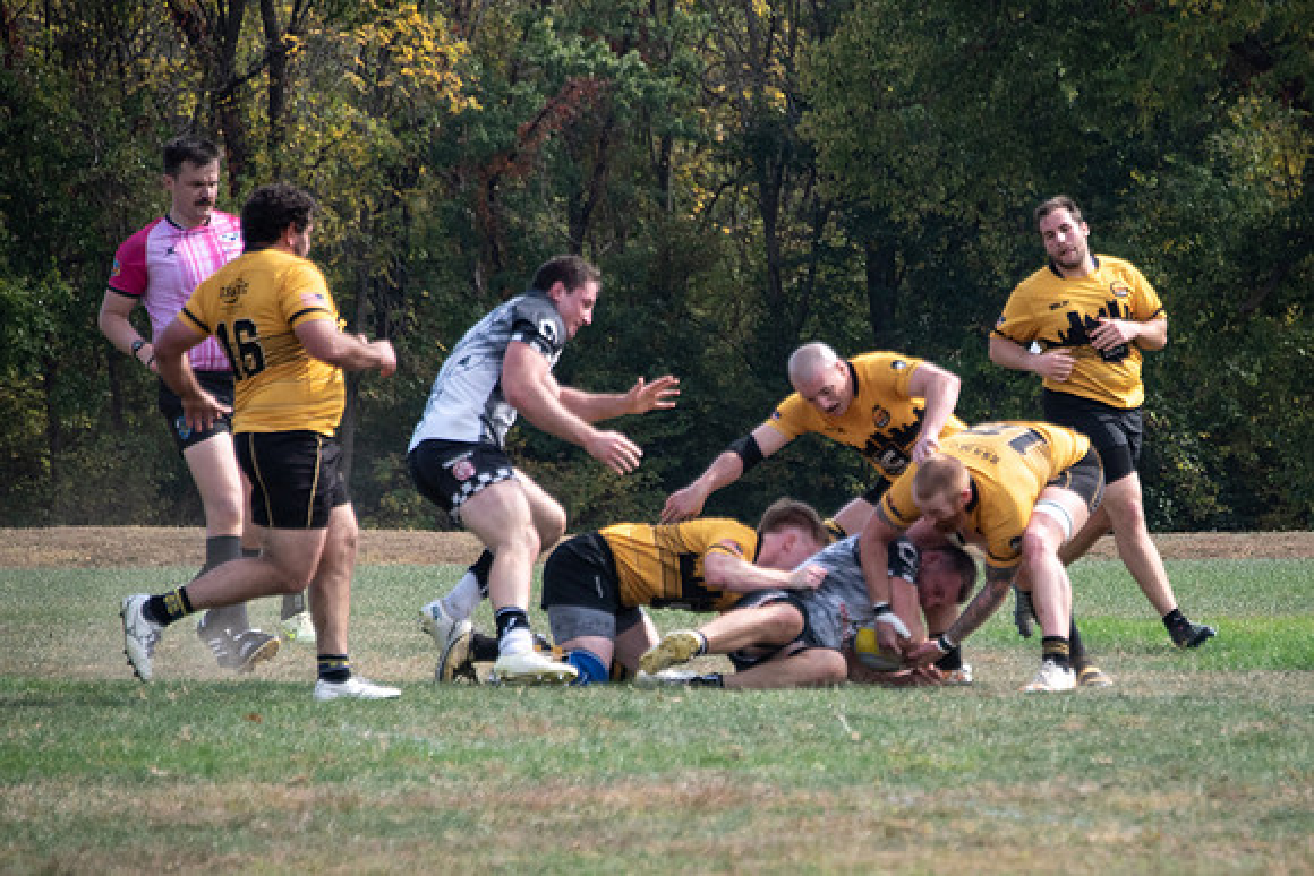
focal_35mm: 309
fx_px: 11283
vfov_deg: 4.4
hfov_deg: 6.7
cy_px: 652
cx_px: 896
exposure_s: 1/2000
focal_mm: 200
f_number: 5.6
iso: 400
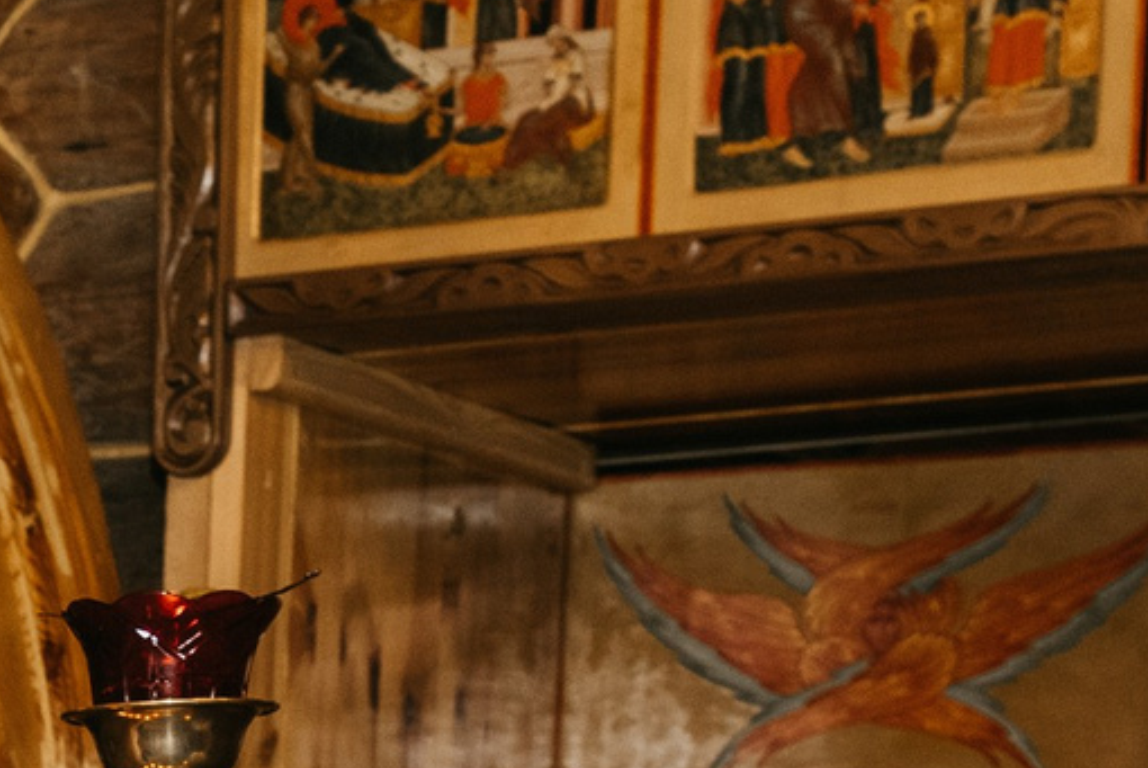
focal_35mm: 124
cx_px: -811
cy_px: 1469
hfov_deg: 14.8
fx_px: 3957
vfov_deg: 10.3
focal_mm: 24
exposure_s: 1/160
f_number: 5
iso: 400
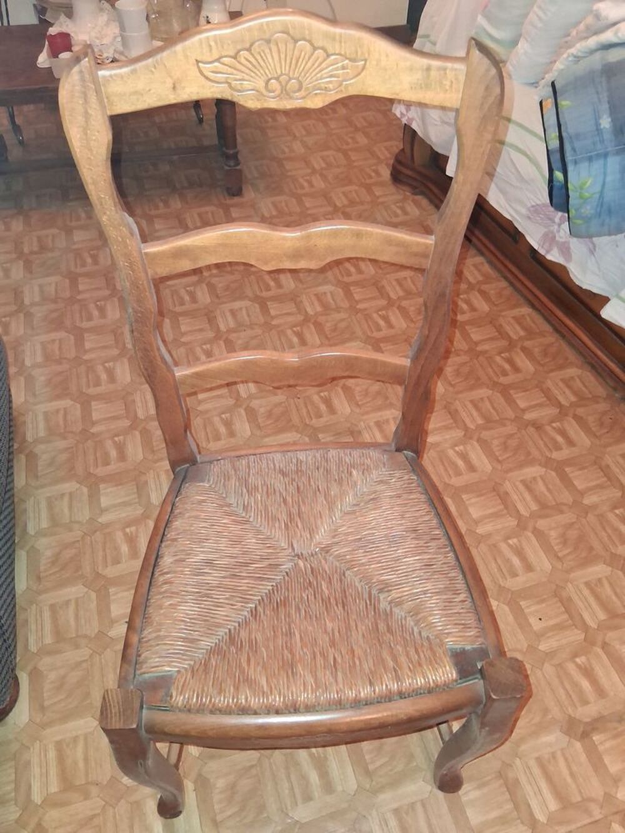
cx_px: 312
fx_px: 626
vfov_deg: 67.3
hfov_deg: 53.1
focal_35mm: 26
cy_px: 416
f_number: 1.8
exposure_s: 1/25
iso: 25
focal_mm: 3.98
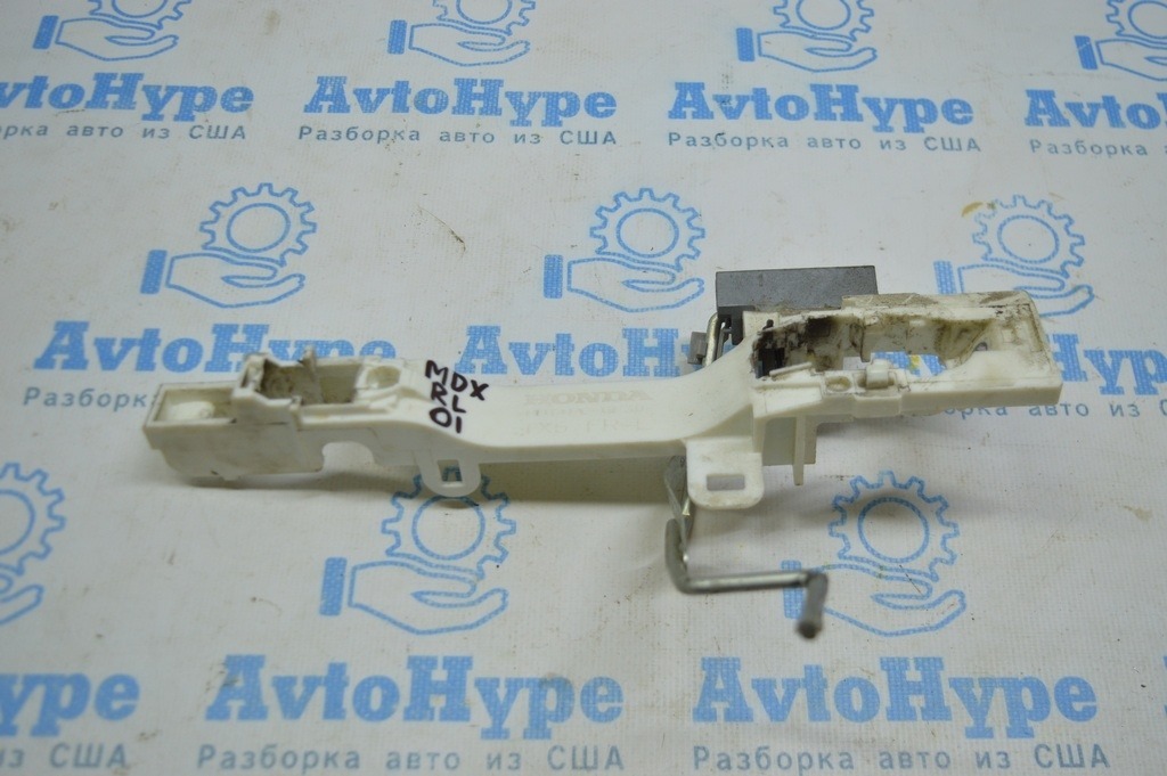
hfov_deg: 49.6
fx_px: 1263
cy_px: 388
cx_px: 584
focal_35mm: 39
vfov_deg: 34.2
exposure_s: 1/125
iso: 400
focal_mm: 26
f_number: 4
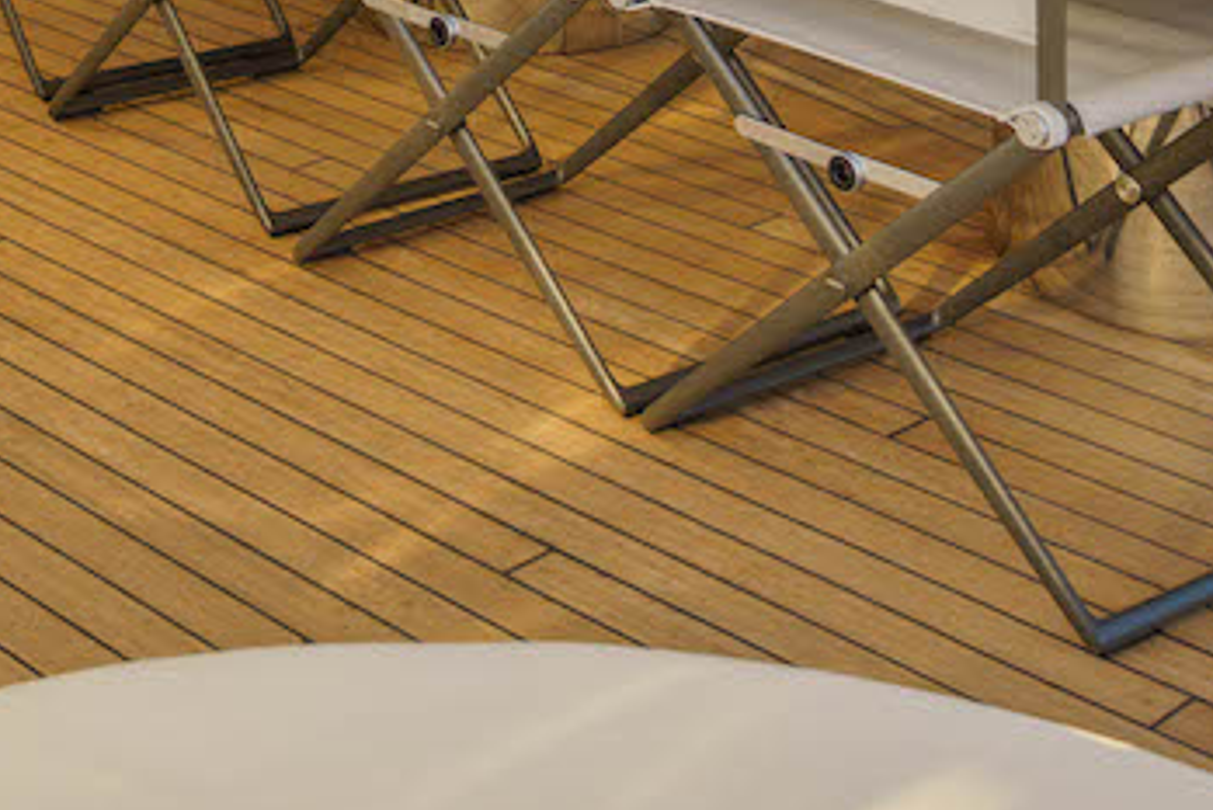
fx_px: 2461
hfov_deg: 26.7
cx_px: 115
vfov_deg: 17.0
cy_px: -386
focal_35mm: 73
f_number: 4
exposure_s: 1/400
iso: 100
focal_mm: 17
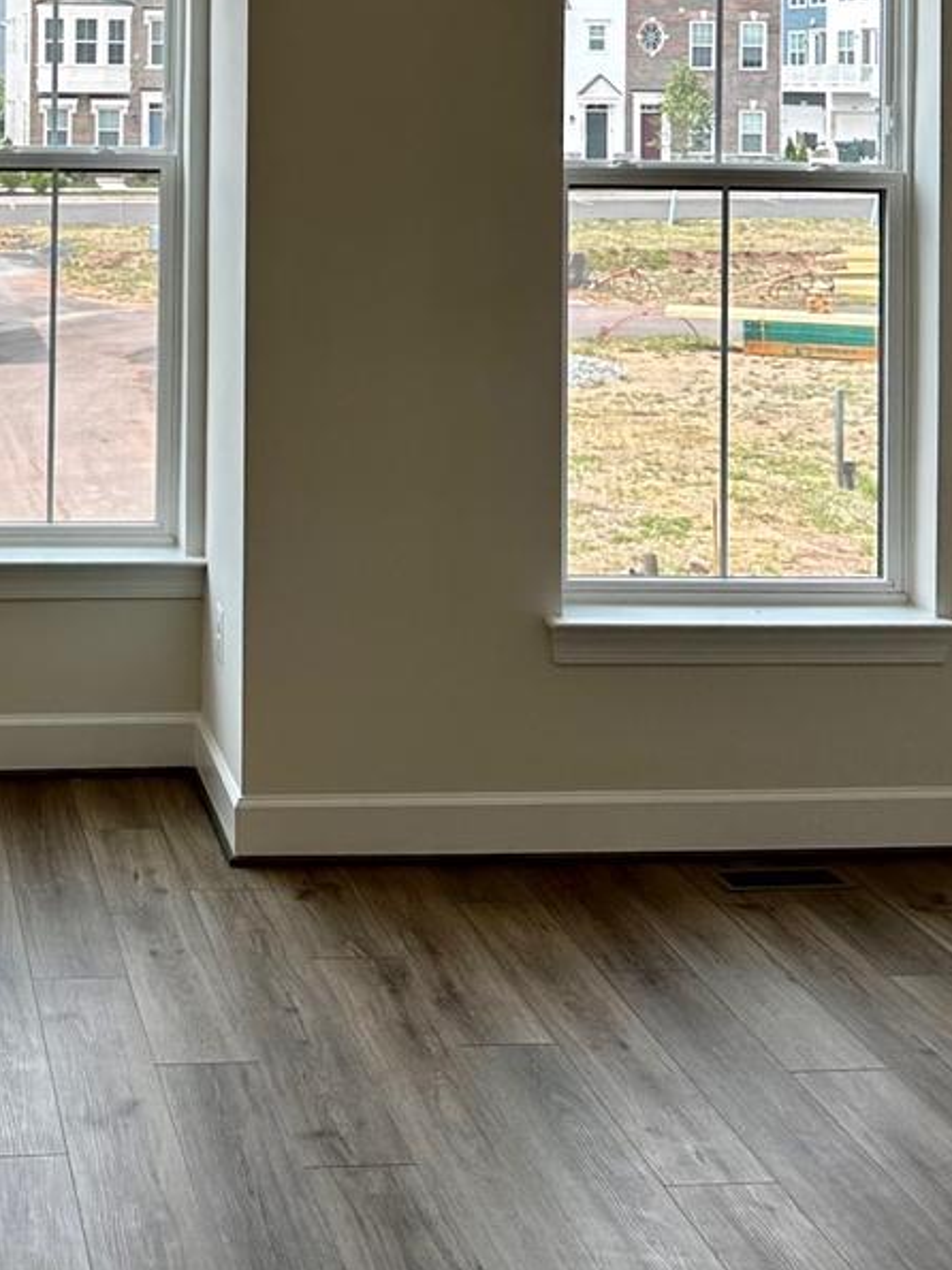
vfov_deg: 29.5
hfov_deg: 22.9
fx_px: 2274
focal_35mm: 62
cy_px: 47
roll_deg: -0.6
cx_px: 64
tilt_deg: +0.4
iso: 80
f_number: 1.78
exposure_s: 1/943
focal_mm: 6.86
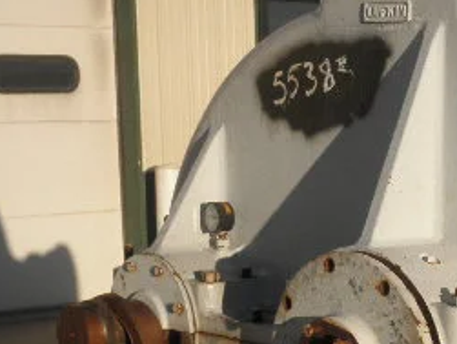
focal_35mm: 112
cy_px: 331
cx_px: 475
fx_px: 1481
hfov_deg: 17.1
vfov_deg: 13.1
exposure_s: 1/125
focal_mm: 7.9
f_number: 9.6
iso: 64
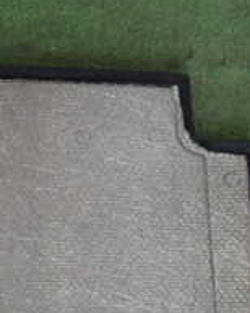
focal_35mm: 76
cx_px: -149
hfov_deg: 17.6
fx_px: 704
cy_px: 294
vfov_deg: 24.2
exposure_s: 1/60
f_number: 2
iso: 125
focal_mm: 4.5
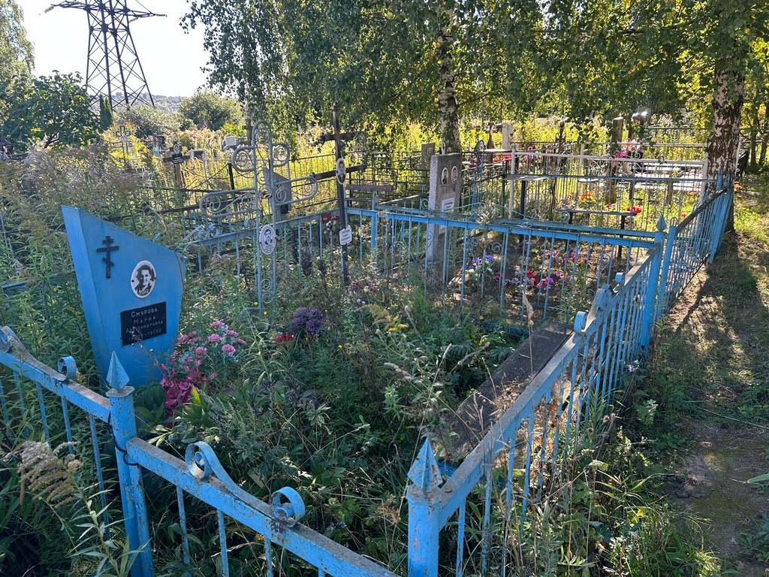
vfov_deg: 53.1
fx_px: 578
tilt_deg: -16.9
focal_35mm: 26
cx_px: 384
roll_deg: +0.8
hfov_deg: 67.3
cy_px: 288
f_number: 1.5
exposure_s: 1/253
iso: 40
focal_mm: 5.7
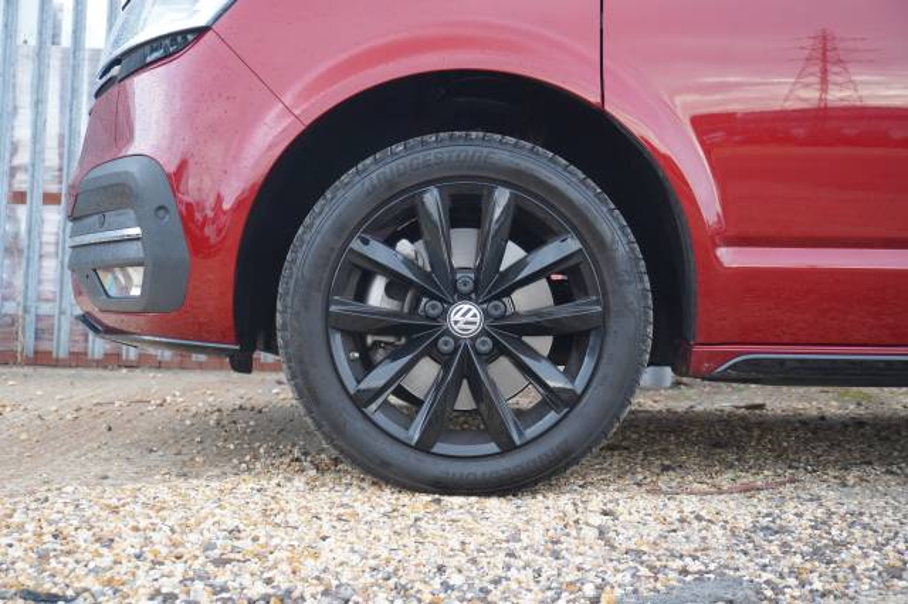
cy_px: 302
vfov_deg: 30.8
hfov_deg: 45.0
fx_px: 1097
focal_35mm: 44
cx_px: 454
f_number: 4.5
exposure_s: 1/200
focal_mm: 29
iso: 1250
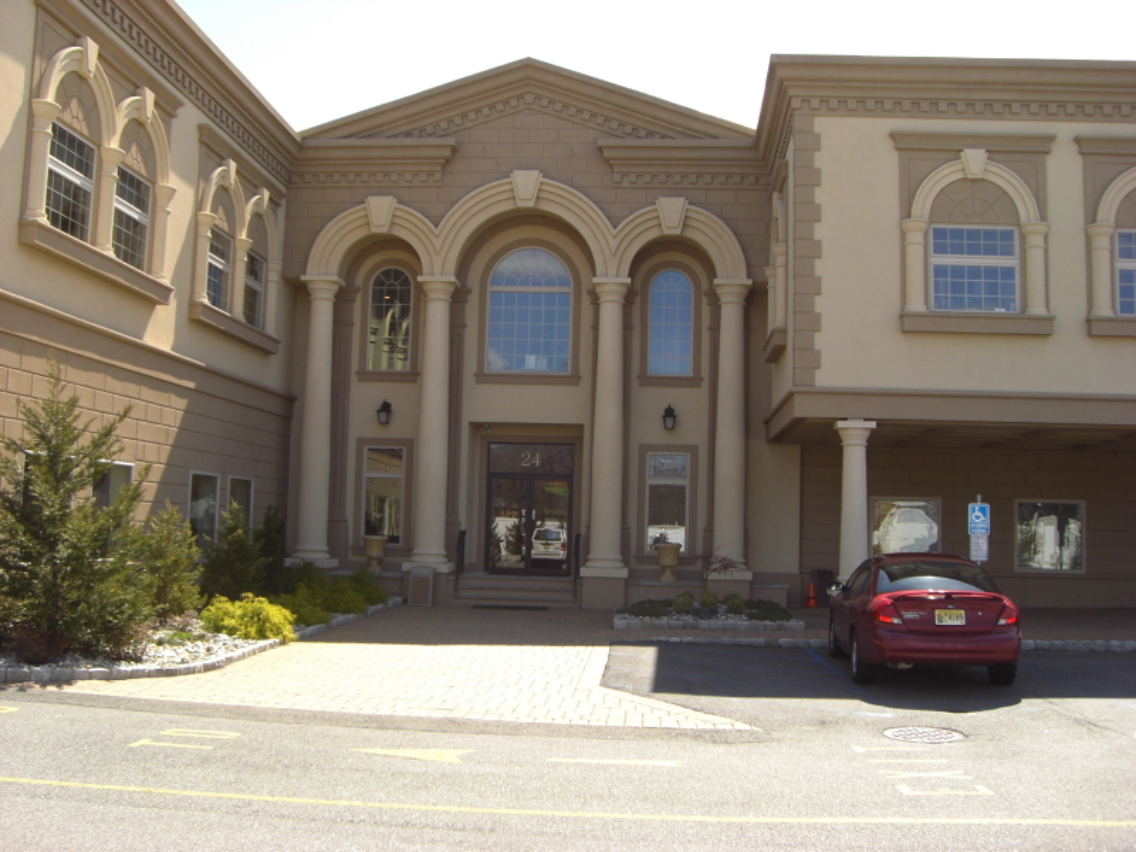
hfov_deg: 49.0
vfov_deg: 37.7
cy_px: 426
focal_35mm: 38
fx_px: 1247
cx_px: 568
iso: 64
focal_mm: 6.2
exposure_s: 1/500
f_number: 2.7
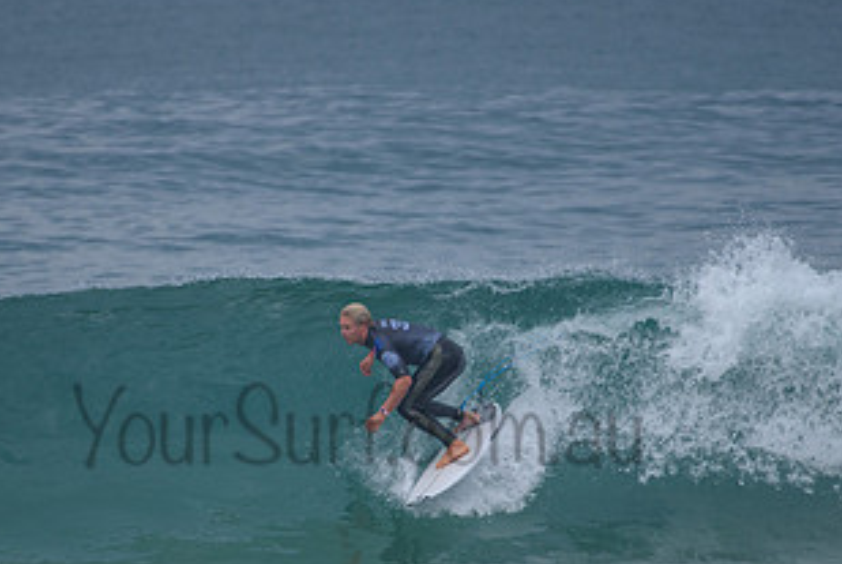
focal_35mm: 937
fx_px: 21946
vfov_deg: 1.5
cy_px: 402
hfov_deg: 2.2
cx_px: 354
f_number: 5.6
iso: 200
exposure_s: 1/2000
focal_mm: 500
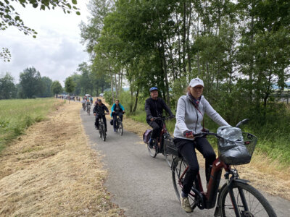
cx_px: 145
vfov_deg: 53.1
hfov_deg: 67.3
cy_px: 108
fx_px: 218
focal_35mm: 26
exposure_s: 1/415
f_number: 1.8
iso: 32
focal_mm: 4.2
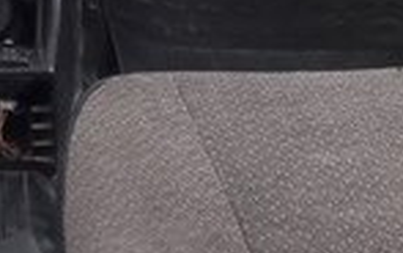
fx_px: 1461
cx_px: -112
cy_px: -326
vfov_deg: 9.0
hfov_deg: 15.0
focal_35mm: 133
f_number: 1.9
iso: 80
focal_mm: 3.7
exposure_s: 1/100
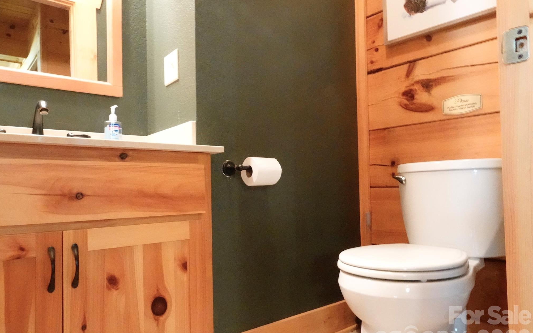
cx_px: 262
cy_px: 177
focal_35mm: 26
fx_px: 378
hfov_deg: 70.4
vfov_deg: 47.6
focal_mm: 9.02
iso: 6400
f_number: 10
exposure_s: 1/6
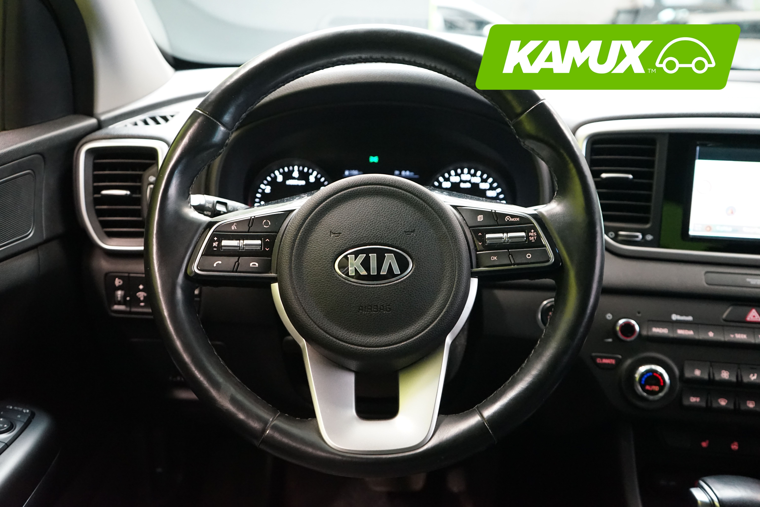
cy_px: 254
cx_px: 380
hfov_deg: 57.2
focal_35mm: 33
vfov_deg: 40.0
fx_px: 697
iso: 5000
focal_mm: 33
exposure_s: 1/30
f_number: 4.5
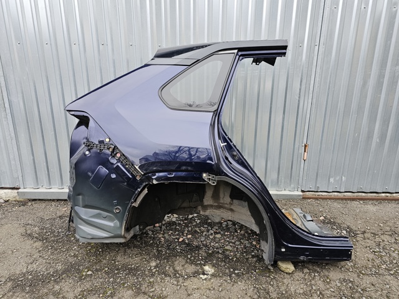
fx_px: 265
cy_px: 150
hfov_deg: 73.9
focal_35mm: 23
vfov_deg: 58.9
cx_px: 200
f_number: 1.7
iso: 250
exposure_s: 1/180
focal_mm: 6.3
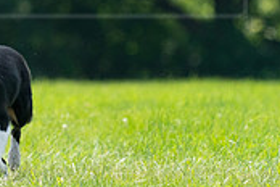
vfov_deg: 1.2
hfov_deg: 1.8
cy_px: -7
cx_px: -18
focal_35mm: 1175
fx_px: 9138
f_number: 6.3
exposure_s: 1/3200
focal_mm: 353
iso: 1600
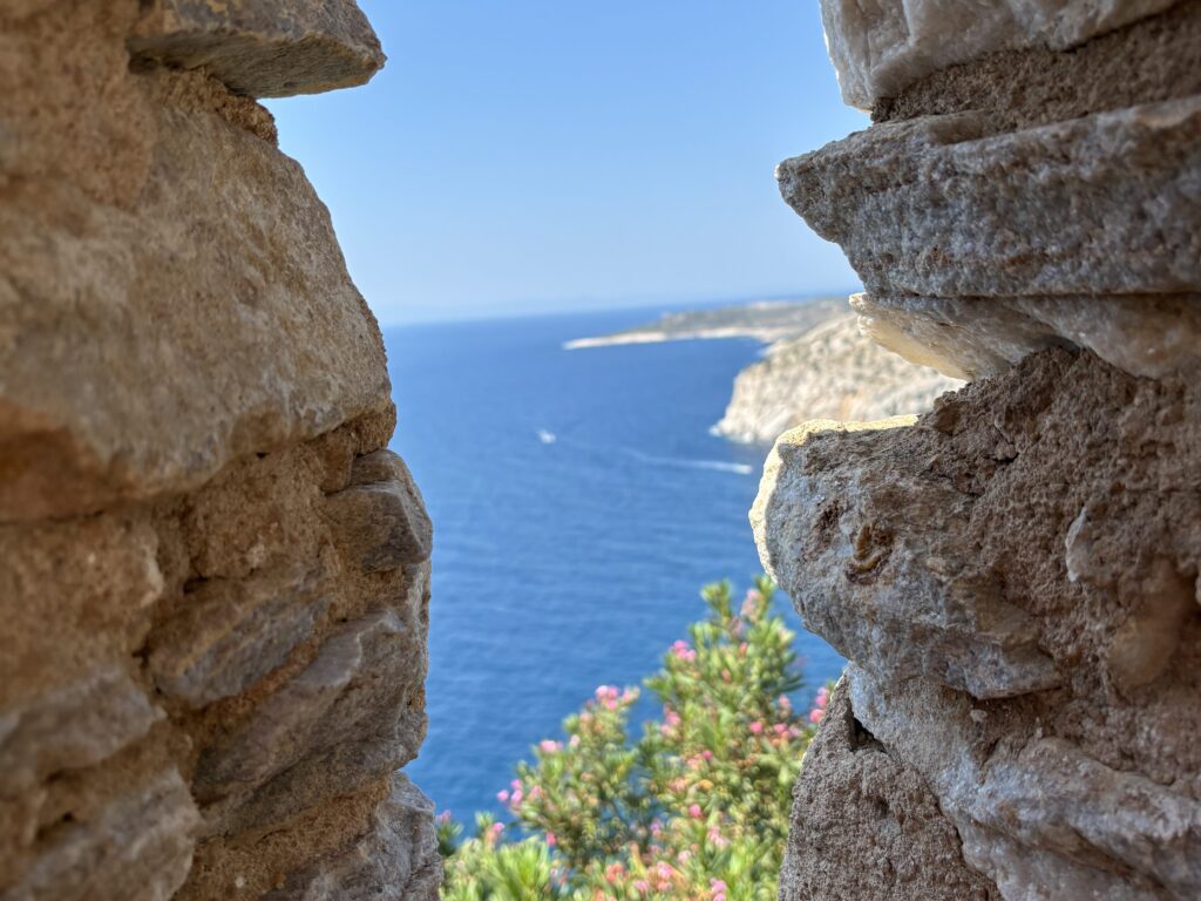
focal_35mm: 26
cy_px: 450
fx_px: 902
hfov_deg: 67.3
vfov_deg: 53.1
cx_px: 600
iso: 50
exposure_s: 1/2105
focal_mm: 5.96
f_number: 1.6
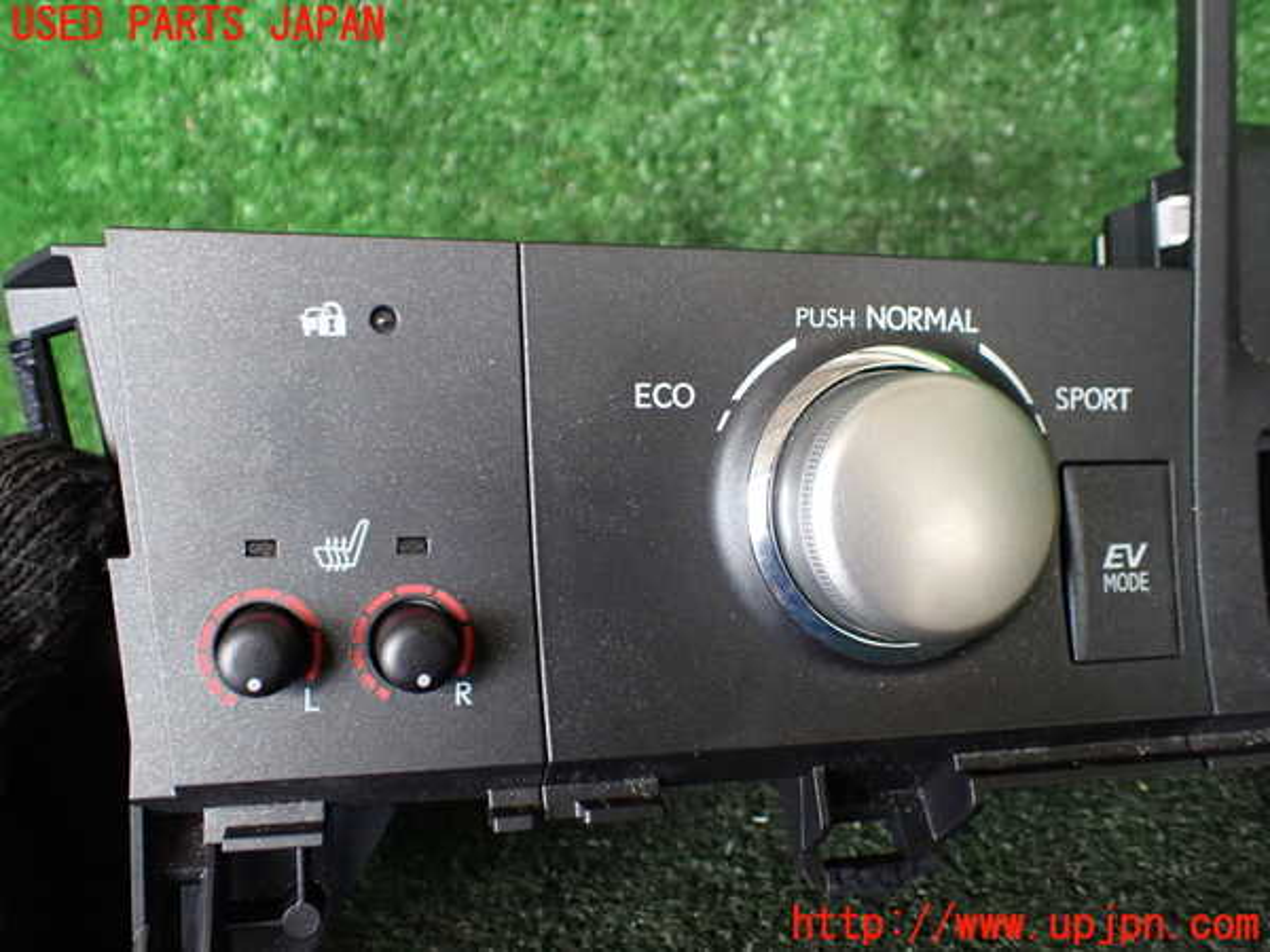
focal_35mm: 30
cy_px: 476
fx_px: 1101
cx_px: 635
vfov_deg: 46.8
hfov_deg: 60.0
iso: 250
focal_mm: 5.4
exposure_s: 1/125
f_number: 2.3
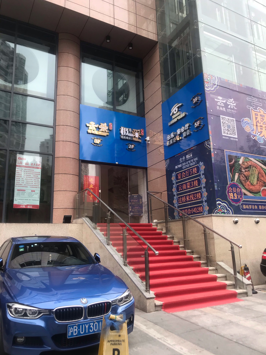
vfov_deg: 63.4
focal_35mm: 28
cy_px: 178
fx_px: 287
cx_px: 133
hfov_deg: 49.8
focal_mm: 3.99
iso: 20
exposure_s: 1/499
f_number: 1.8
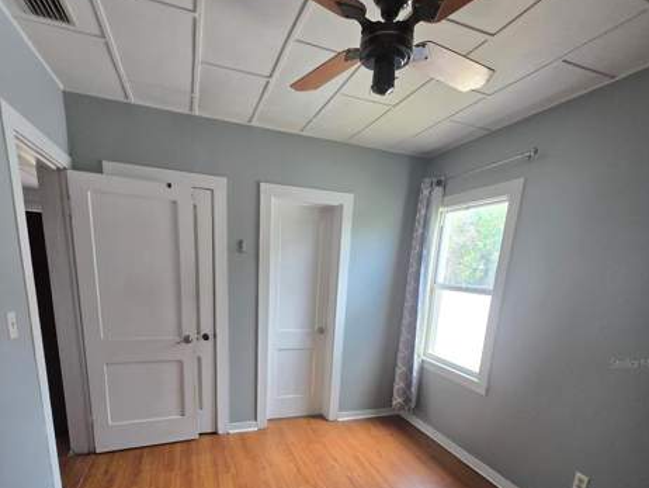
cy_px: 363
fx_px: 338
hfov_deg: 87.7
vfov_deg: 67.3
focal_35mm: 18
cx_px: 326
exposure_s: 1/60
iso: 64
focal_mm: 1.7
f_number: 2.2
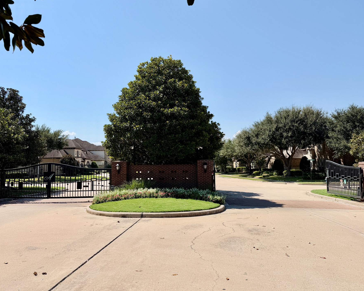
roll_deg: +0.8
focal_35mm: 27
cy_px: 144
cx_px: 165
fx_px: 291
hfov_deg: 63.9
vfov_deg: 53.2
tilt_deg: +3.6
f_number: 1.78
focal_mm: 6.76
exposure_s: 1/7353
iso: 80
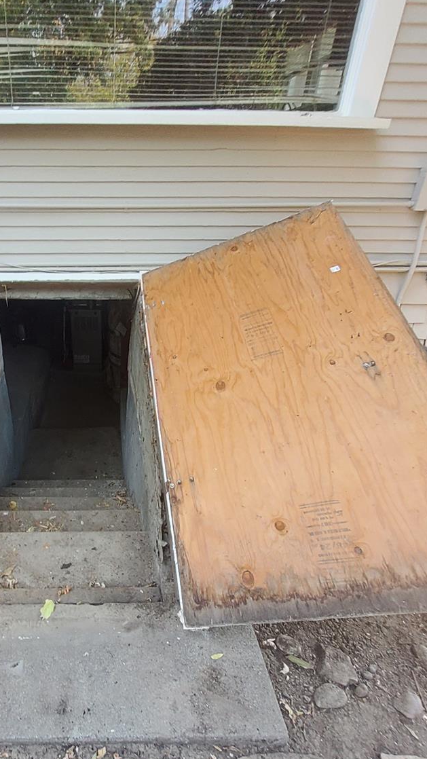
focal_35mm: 19
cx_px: 95
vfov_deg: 89.5
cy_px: 397
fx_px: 382
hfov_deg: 54.9
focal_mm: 1.13
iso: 50
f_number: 2.2
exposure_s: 1/60
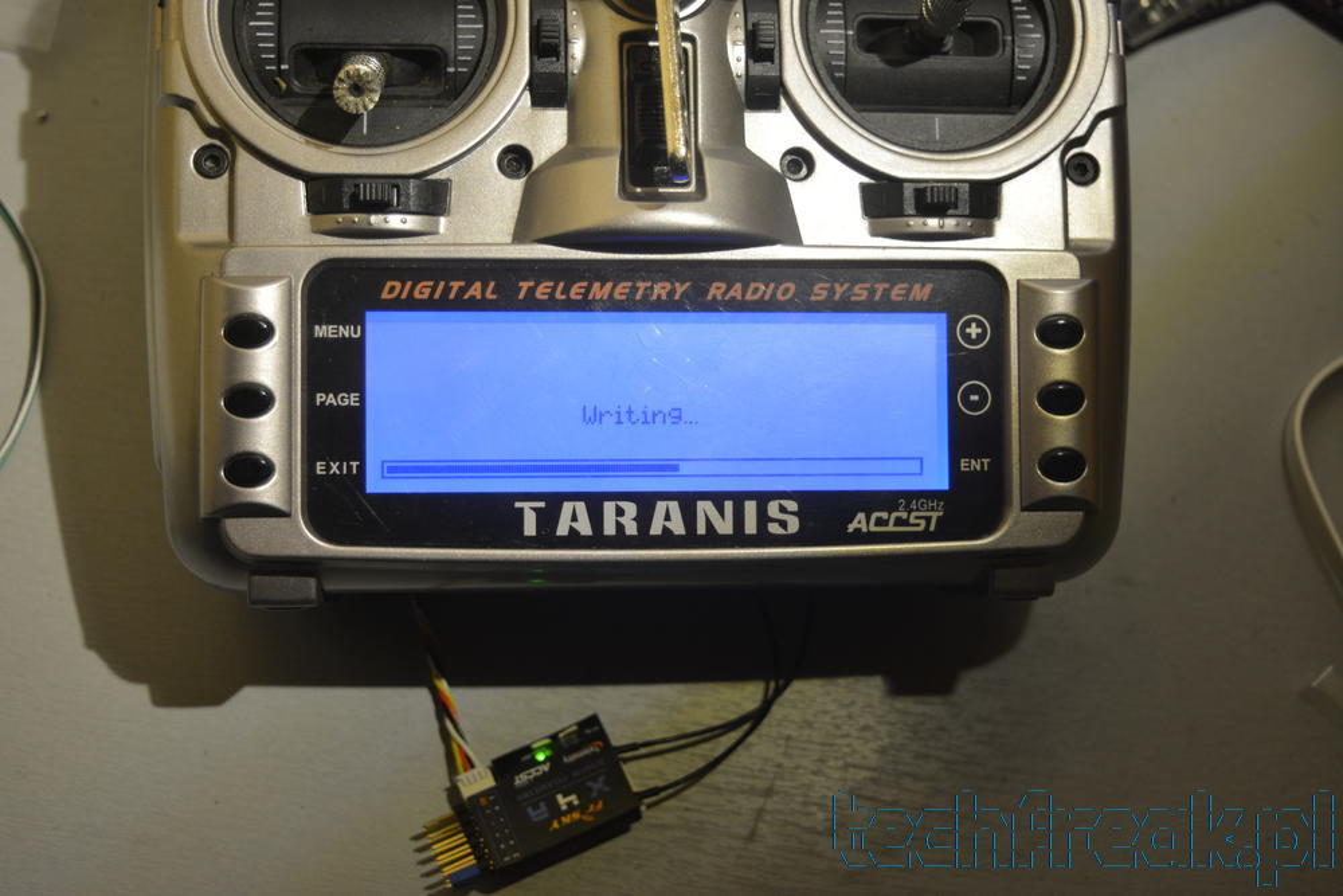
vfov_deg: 25.8
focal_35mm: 52
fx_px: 1959
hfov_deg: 37.8
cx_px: 672
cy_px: 448
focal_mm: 35
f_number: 4.5
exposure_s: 1/60
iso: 560
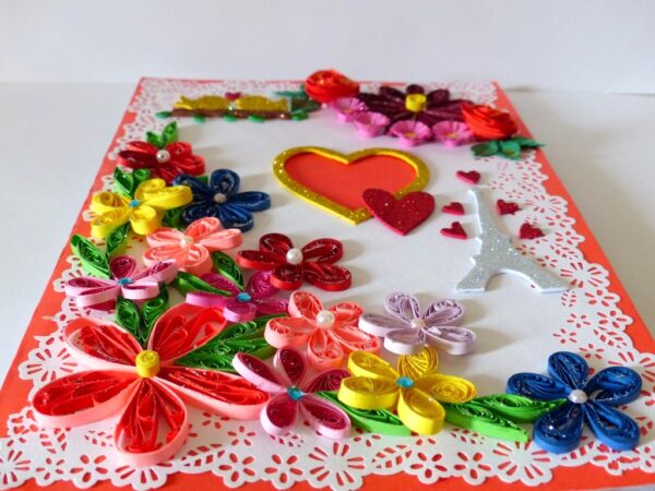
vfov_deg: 35.1
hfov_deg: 45.8
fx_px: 776
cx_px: 328
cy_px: 246
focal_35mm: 41
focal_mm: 7.4
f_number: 2.8
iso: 320
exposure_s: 1/60
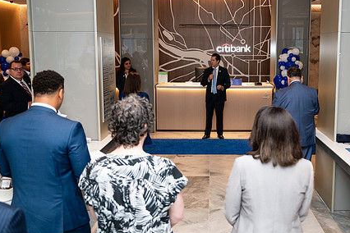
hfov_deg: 47.1
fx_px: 399
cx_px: 214
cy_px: 98
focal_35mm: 41
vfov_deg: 32.6
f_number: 3.2
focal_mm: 30
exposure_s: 1/160
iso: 400
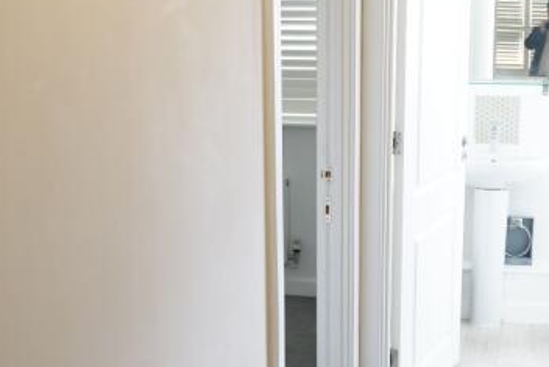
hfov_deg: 31.2
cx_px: 363
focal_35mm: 64
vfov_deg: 21.2
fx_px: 976
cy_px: 240
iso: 400
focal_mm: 22
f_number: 4
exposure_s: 1/15
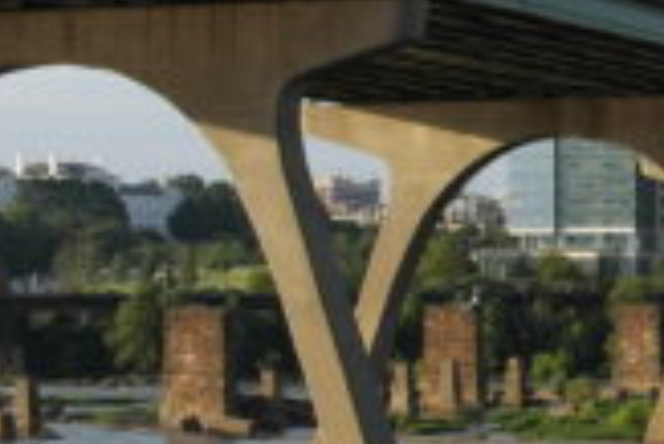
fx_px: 2603
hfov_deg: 12.9
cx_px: 1255
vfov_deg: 9.7
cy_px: 261
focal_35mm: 141
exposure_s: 1/200
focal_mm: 20
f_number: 5.6
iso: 100
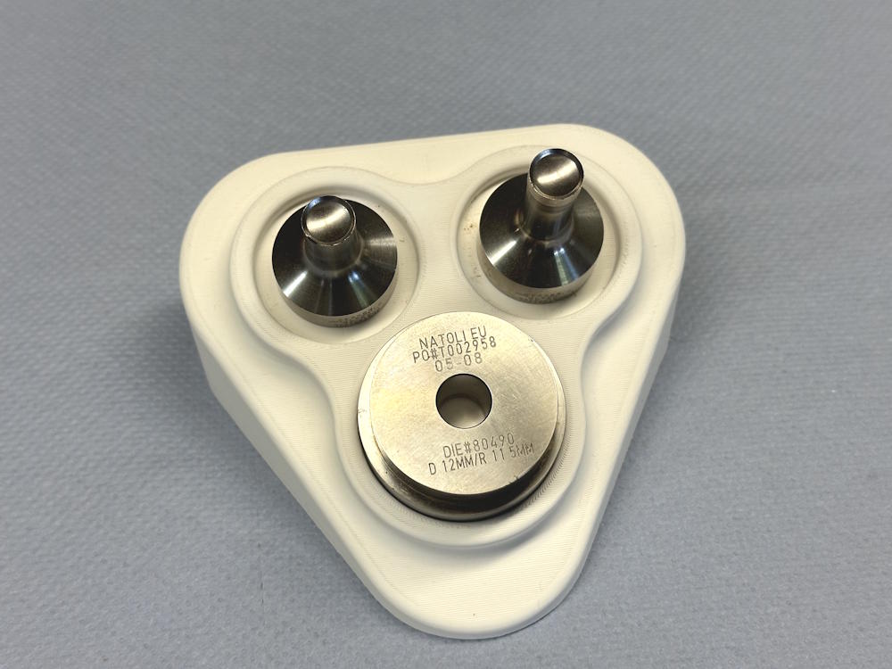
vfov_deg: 30.3
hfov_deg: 39.7
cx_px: 446
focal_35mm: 48
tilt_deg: -53.8
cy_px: 334
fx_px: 1237
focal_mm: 6.86
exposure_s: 1/151
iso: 50
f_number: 1.78
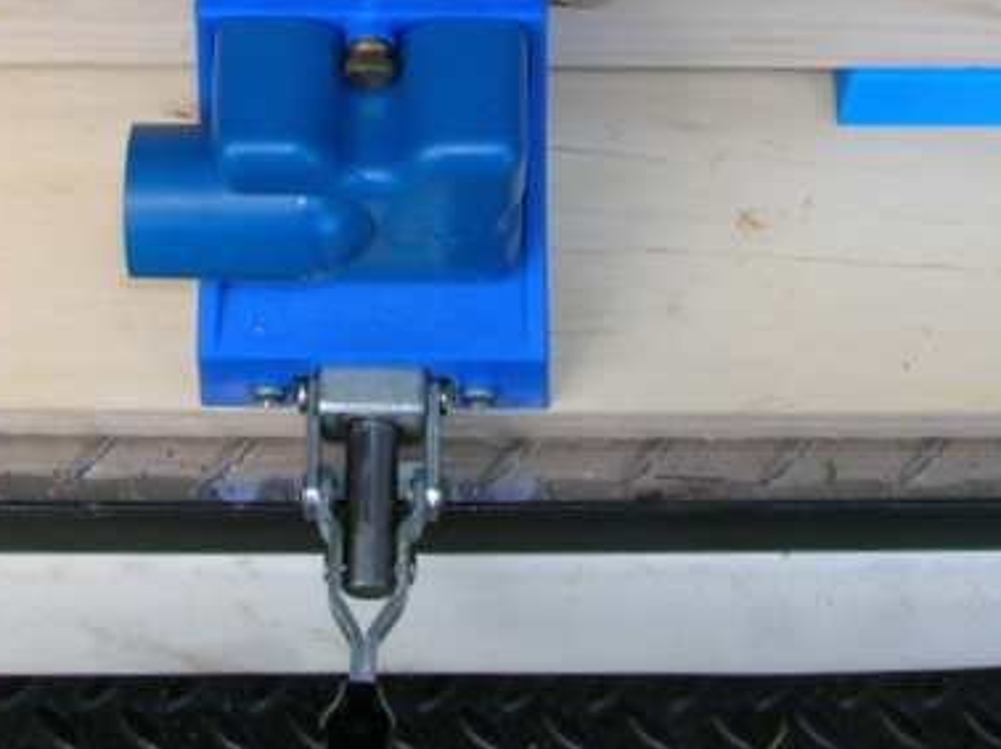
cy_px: -20
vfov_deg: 16.2
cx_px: 434
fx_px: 2572
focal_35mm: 89
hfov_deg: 22.0
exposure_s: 1/32.2
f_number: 5.2
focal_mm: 7
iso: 50
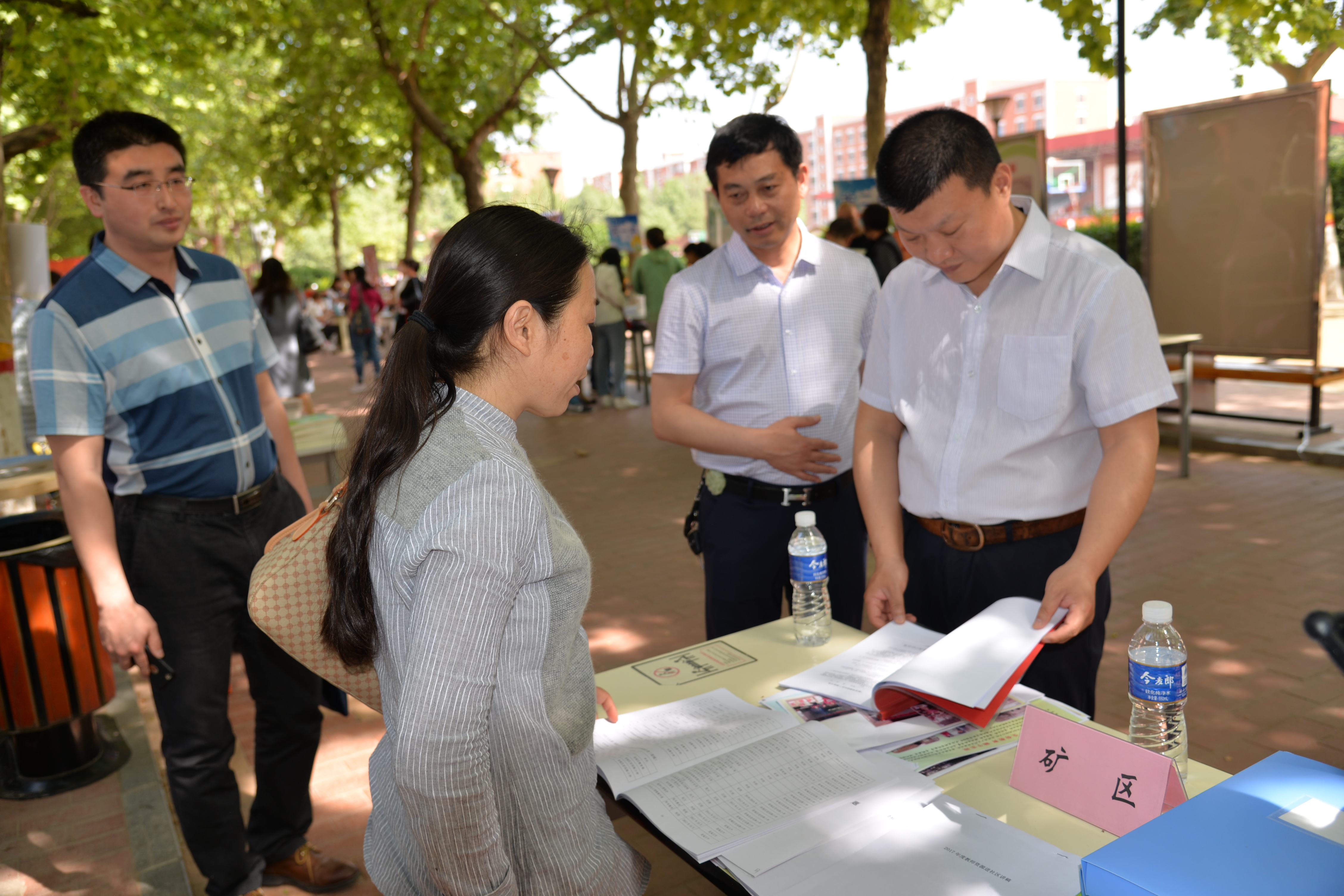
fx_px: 1120
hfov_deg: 61.9
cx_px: 672
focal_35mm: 30
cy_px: 448
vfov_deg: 43.6
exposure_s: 1/200
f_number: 4
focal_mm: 30
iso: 160
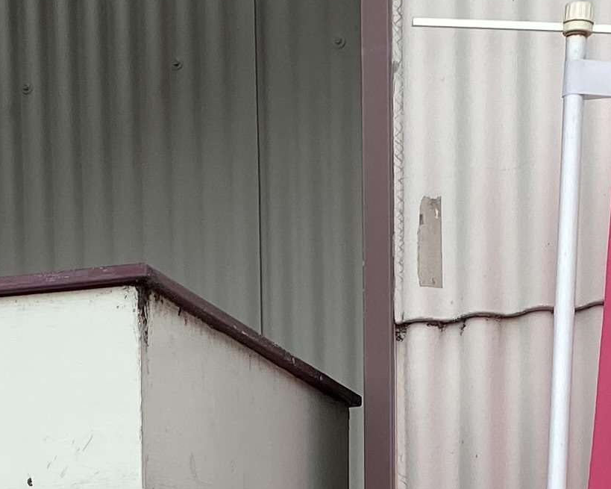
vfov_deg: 10.9
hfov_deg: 15.3
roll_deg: +1.9
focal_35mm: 125
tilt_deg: -6.7
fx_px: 2260
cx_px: 88
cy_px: 1059
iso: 32
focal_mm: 4.25
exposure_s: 1/912
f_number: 1.8
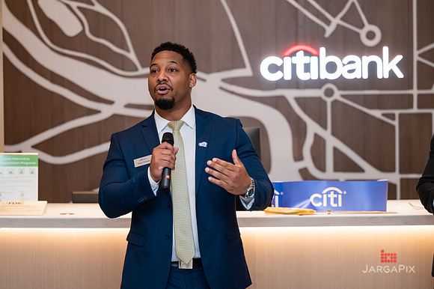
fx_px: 1120
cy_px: 139
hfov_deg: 21.9
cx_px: 208
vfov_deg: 14.7
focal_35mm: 93
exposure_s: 1/160
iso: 400
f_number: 3.2
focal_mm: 88
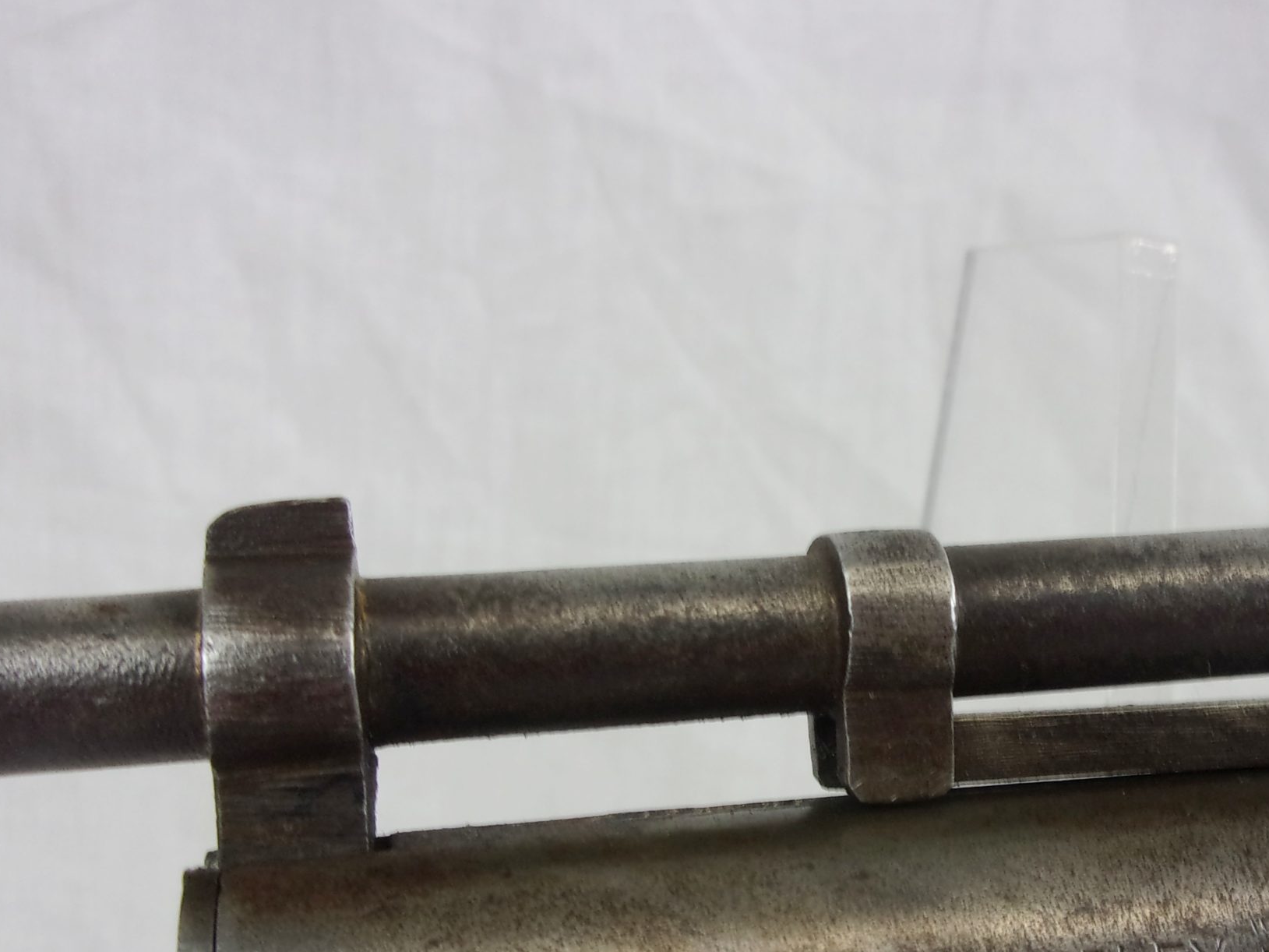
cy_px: 721
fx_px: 1613
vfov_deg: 32.2
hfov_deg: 42.6
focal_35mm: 44
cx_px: 805
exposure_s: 1/34
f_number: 3.9
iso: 116
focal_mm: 5.1
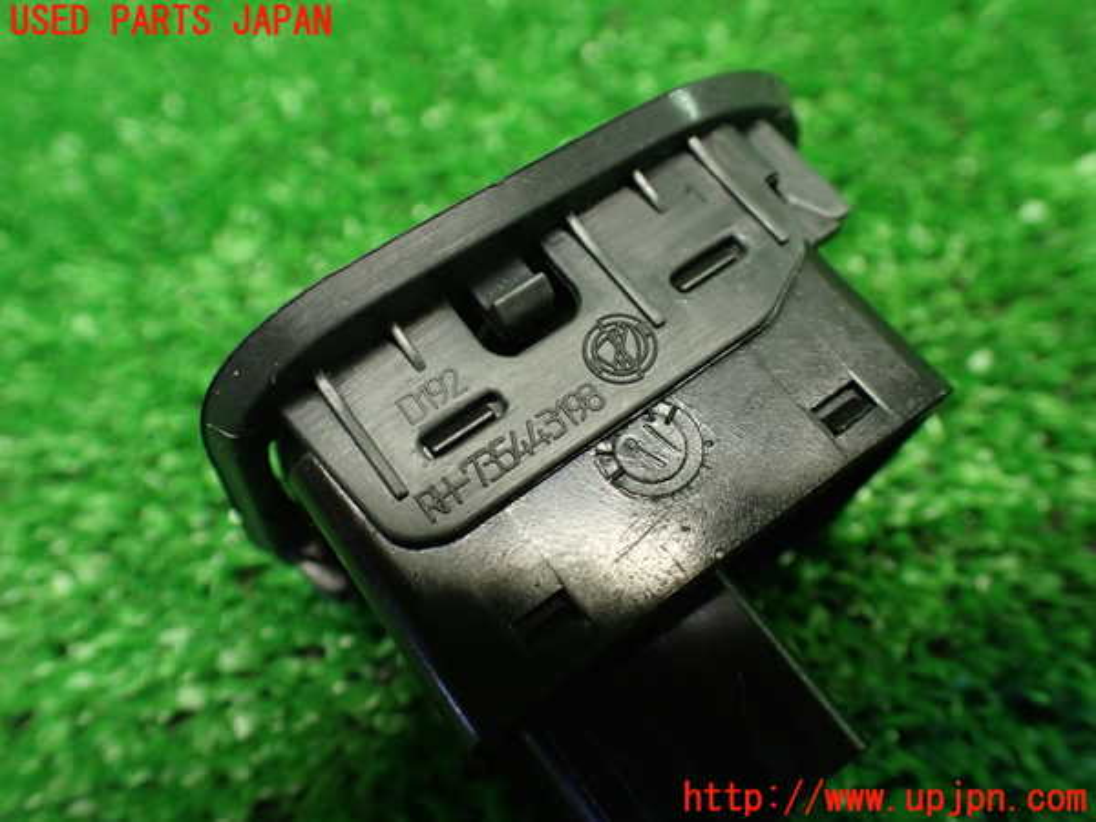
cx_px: 548
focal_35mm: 30
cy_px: 411
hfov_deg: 60.0
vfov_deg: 46.8
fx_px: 950
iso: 800
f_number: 2.3
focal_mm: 5.4
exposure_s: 1/80
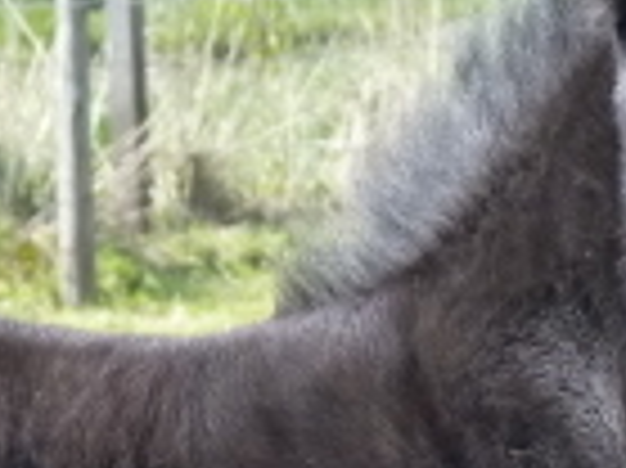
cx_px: 360
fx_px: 14672
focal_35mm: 812
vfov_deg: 1.8
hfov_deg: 2.4
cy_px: 414
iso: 250
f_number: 4
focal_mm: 31.2
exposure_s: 1/400
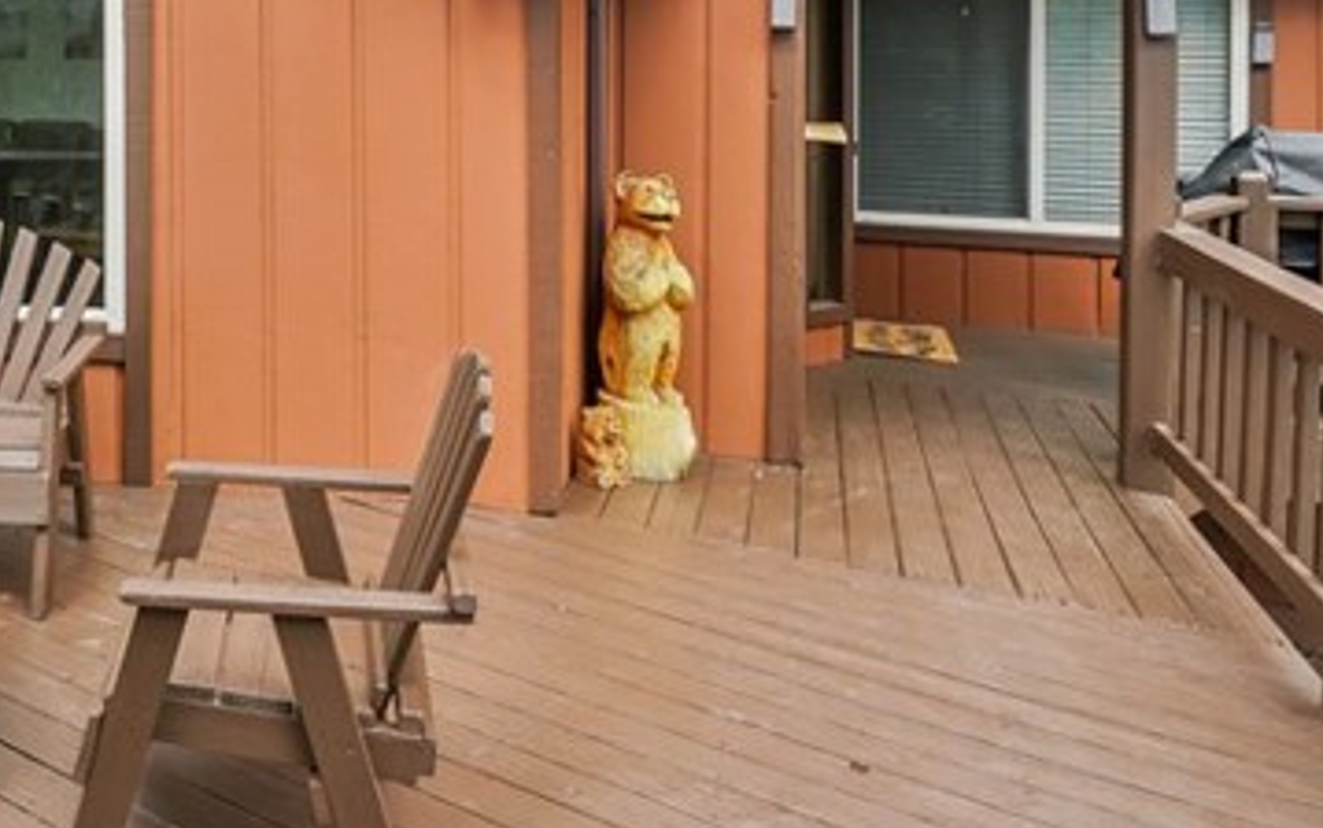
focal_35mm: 35
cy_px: 35
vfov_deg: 33.7
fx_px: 1262
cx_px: 185
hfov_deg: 50.4
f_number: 8
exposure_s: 1/50
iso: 100
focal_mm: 12
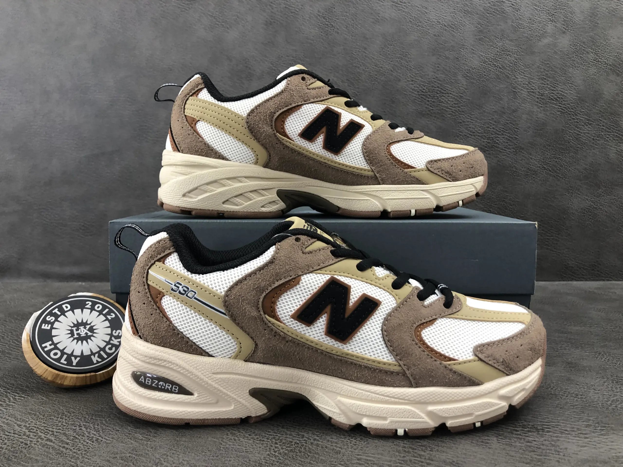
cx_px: 312
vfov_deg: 49.7
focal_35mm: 28
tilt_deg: -6.8
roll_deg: +0.1
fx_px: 504
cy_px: 234
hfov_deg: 63.4
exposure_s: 1/20
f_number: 1.8
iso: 40
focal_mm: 4
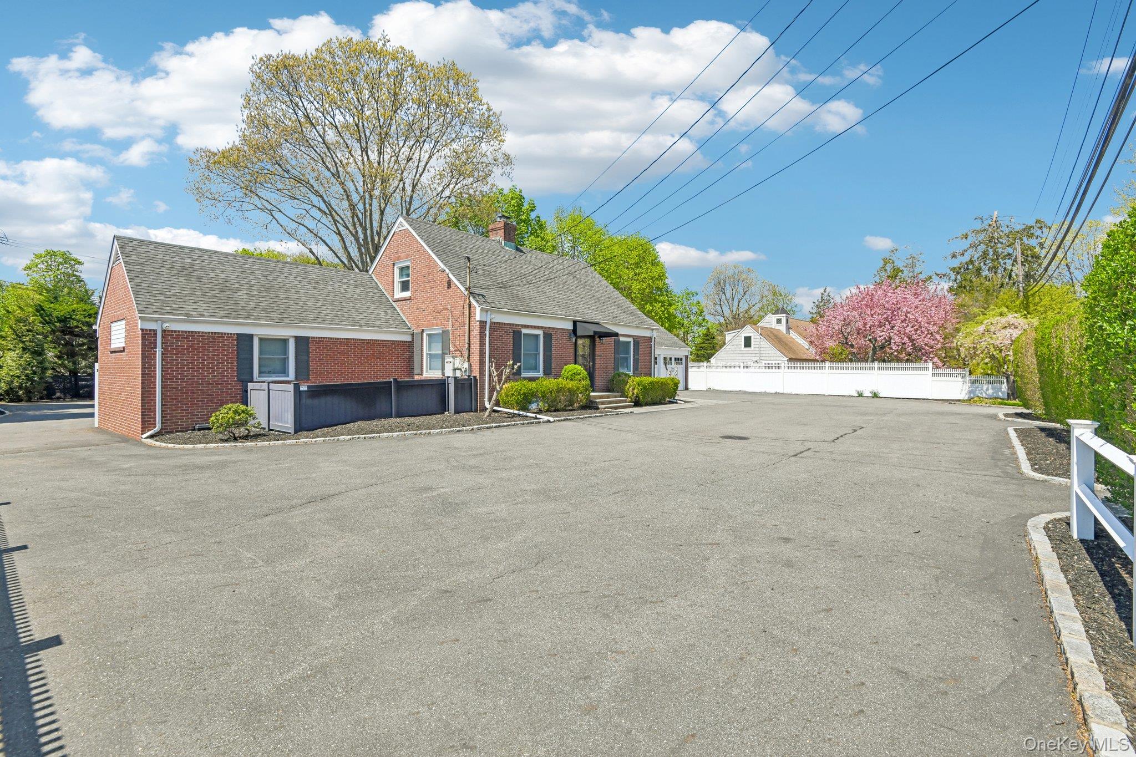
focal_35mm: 16
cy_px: 378
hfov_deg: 96.7
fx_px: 505
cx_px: 568
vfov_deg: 73.7
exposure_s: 1/1000
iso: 320
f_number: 8
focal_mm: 16
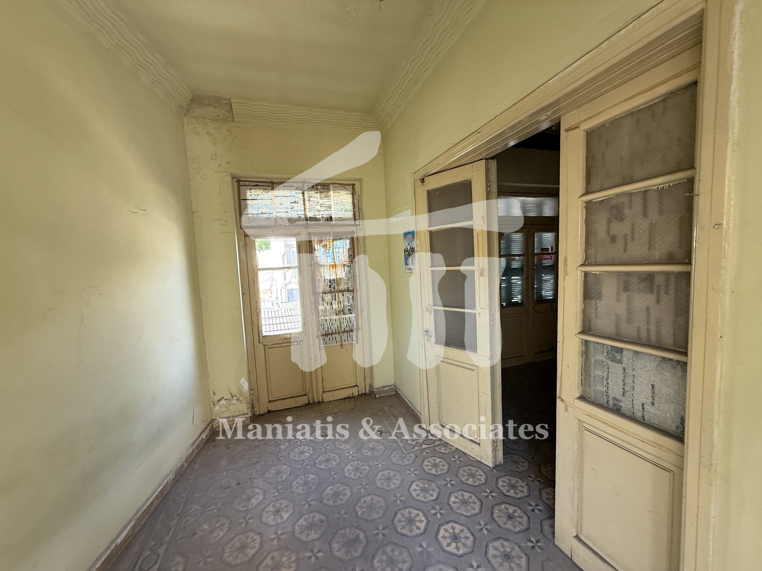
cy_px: 286
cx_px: 381
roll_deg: +0.3
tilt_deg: -4.0
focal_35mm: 14
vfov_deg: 85.7
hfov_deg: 102.1
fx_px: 308
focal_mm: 2.22
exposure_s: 1/99
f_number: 2.2
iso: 160
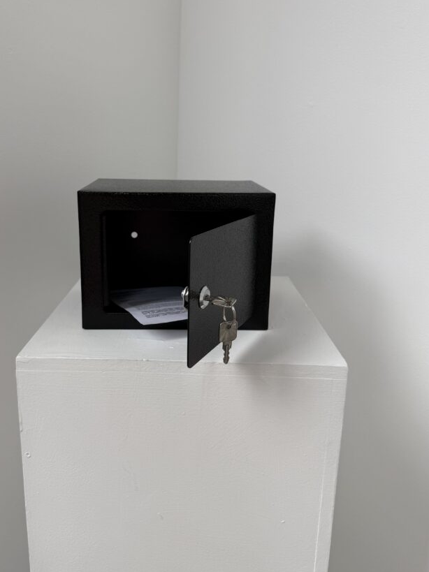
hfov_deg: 46.5
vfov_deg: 59.8
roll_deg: -1.8
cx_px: 173
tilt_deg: -14.0
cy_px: 256
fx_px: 496
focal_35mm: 30
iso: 80
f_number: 1.78
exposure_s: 1/722
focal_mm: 6.76
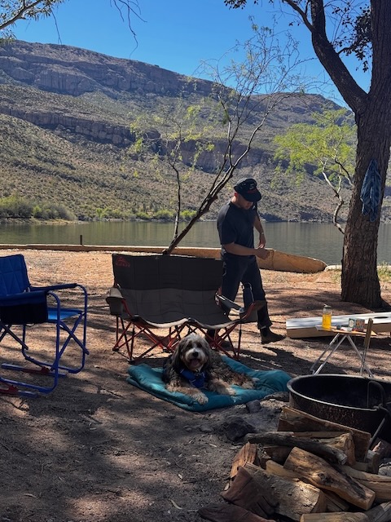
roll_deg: -1.4
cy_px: 261
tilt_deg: -4.1
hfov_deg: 30.3
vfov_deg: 39.7
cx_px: 196
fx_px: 723
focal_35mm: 48
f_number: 1.78
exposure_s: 1/1724
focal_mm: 6.76
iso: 64
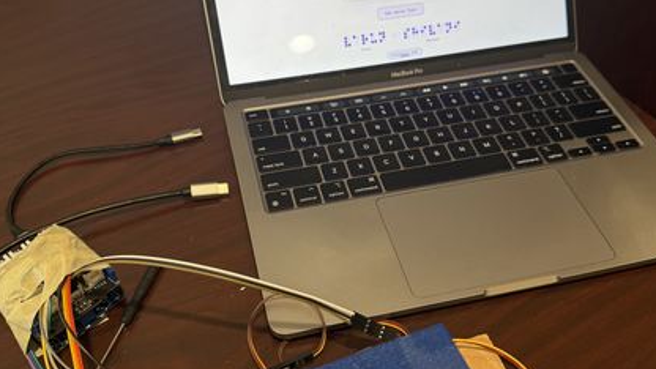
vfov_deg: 32.8
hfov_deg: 55.3
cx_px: 334
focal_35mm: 36
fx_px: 626
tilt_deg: -46.4
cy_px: 195
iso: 125
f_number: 1.78
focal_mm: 6.76
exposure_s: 1/60
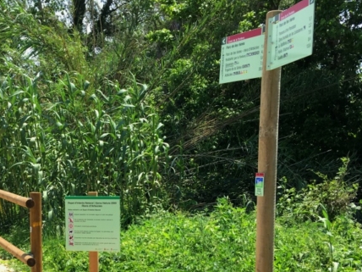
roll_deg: +0.5
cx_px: 70
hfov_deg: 35.6
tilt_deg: -7.2
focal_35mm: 52
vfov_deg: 27.6
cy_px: 205
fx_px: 544
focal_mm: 4.15
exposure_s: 1/549
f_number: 2.2
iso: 25
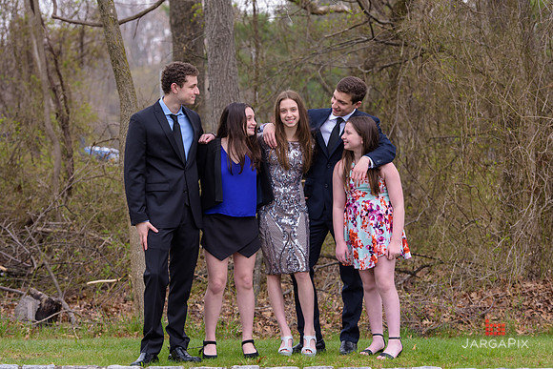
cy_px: 184
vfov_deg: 12.5
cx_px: 276
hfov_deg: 18.6
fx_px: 1690
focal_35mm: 110
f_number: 5
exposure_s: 1/500
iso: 400
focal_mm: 110
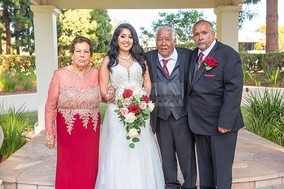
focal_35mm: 44
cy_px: 94
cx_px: 142
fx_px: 347
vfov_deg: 30.5
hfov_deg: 44.5
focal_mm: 44
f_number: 5.6
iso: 200
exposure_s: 1/160
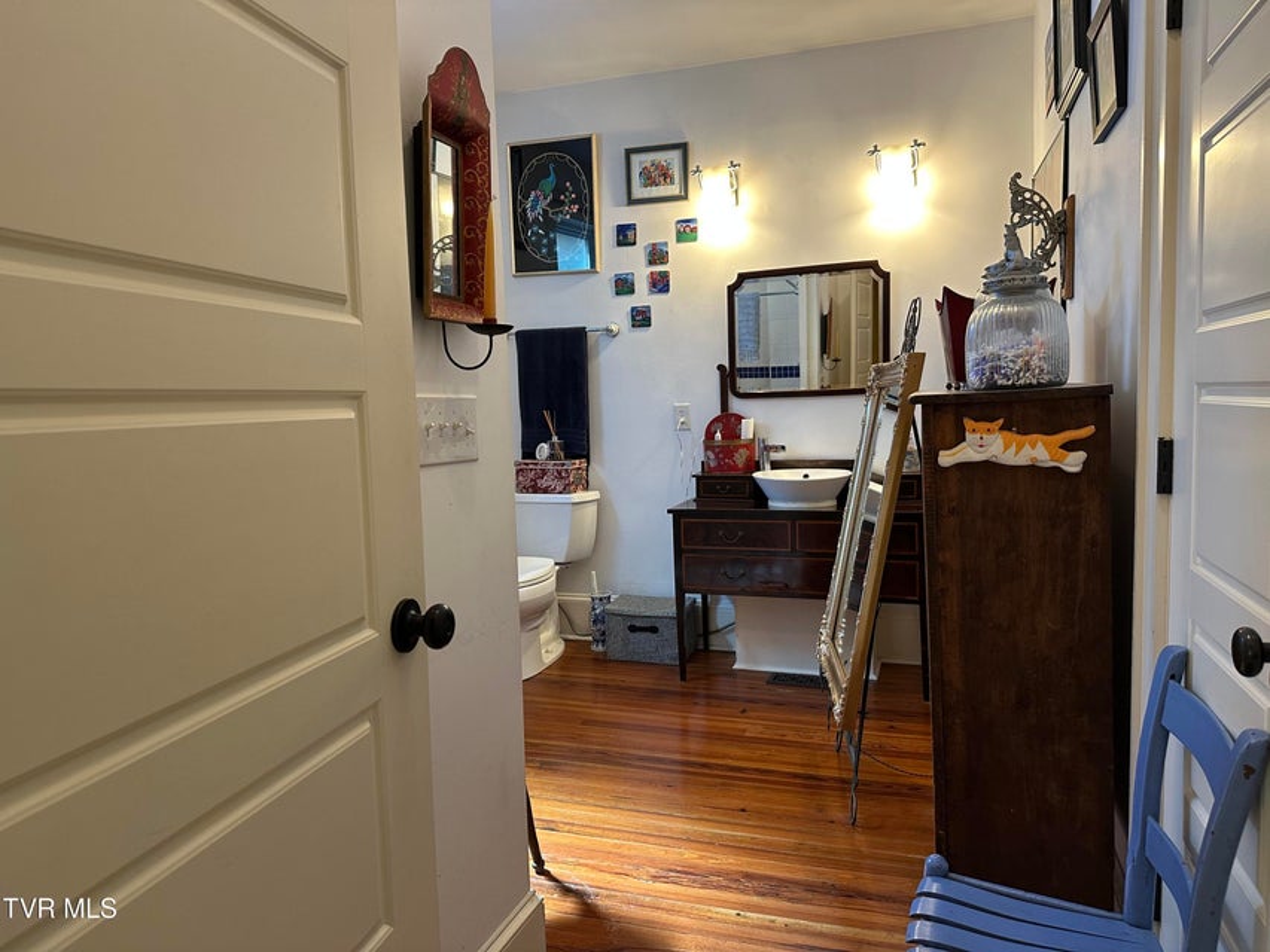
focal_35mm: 24
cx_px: 635
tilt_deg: -5.4
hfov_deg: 71.6
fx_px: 881
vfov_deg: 56.8
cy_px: 476
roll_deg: +2.0
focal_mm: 6.86
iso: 200
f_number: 1.78
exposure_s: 1/60
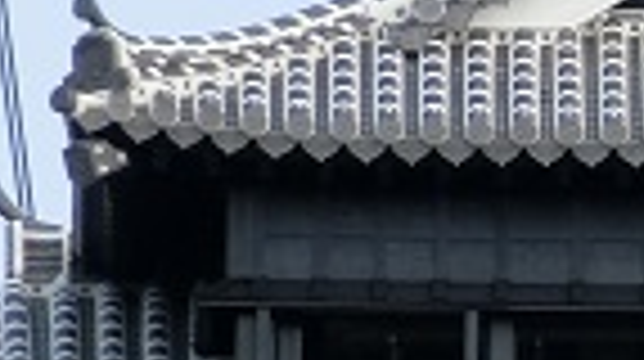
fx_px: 46933
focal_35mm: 2752
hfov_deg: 0.8
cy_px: 256
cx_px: 1063
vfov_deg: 0.4
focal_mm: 81
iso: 125
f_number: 5.9
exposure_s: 1/400
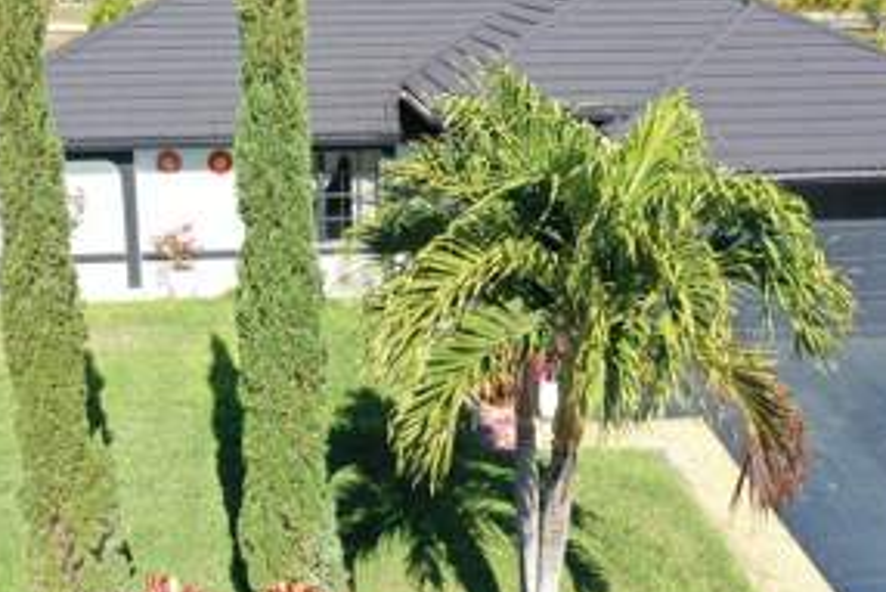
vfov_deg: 28.7
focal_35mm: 47
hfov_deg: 41.6
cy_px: 285
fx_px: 1157
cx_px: 331
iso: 100
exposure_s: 1/320
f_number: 5
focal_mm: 10.26
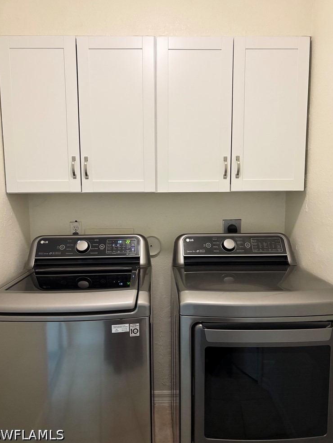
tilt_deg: -5.8
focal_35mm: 27
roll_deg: -0.3
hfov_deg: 51.4
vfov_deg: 65.3
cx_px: 162
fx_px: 346
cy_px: 215
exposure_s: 1/60
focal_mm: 5.96
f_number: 1.6
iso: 400
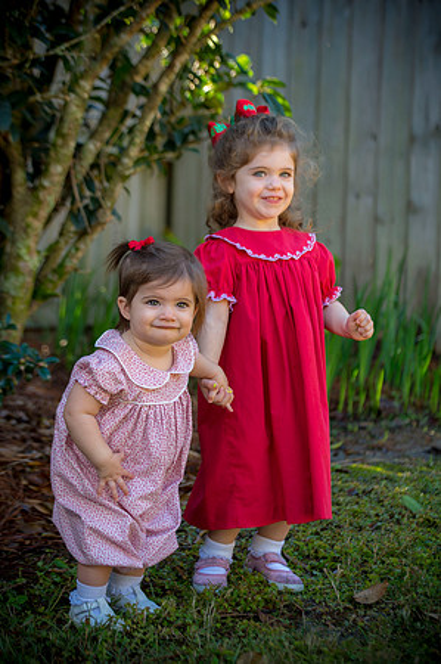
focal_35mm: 90
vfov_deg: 22.6
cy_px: 332
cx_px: 220
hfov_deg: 15.2
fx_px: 1657
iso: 320
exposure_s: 1/250
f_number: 4
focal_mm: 90
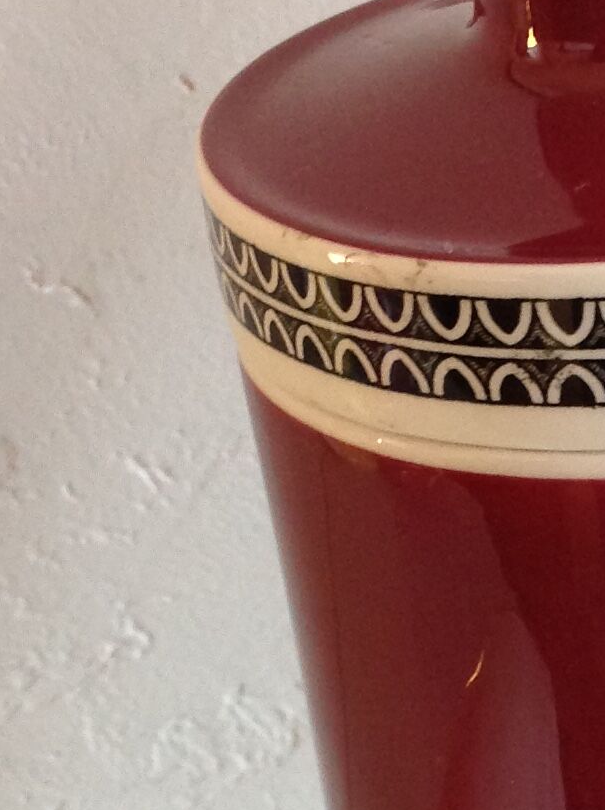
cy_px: 774
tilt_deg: -35.3
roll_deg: +8.2
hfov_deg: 12.9
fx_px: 2617
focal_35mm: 112
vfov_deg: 17.3
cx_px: 710
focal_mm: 4.28
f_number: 2.4
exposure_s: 1/15
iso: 125
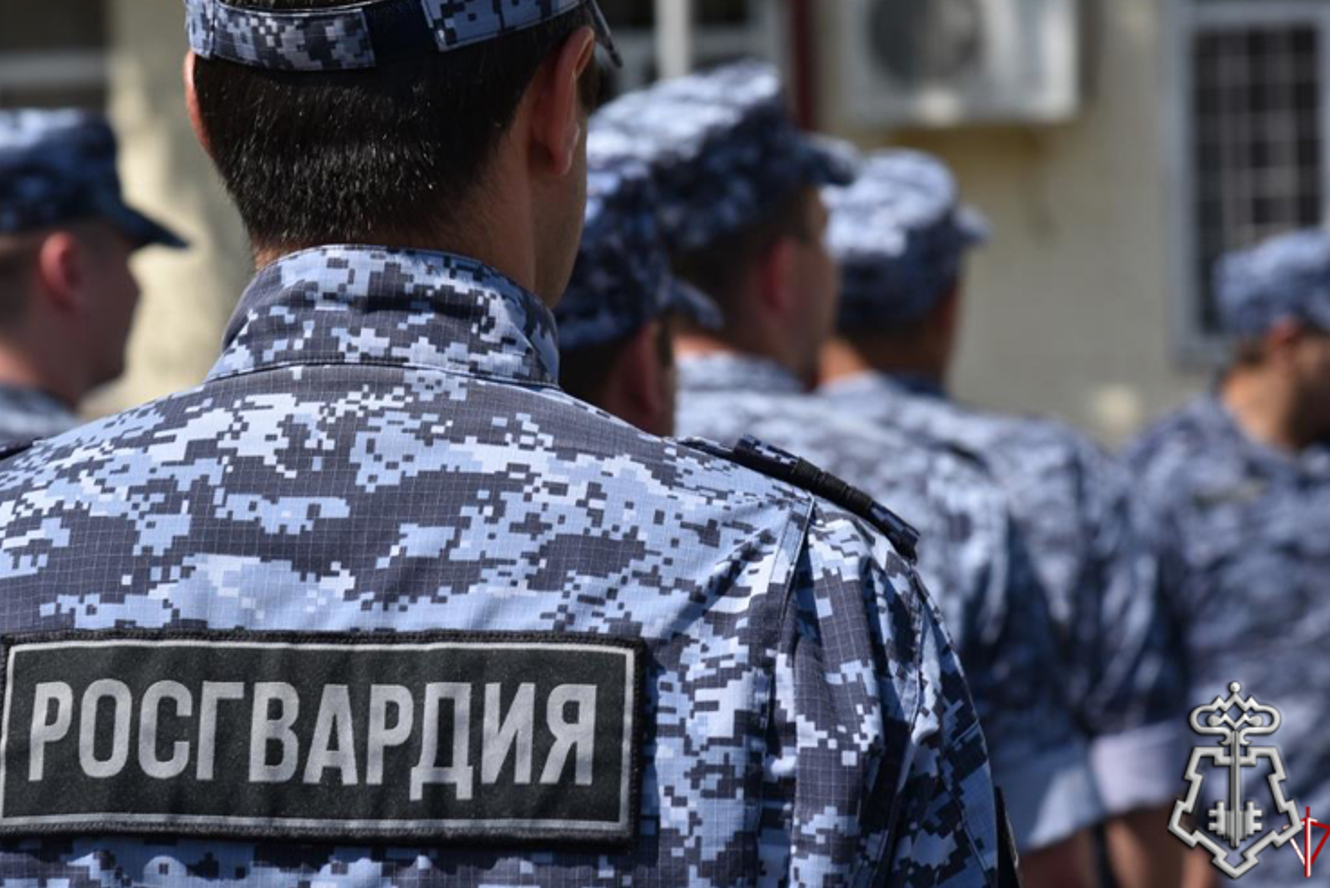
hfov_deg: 16.8
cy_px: 442
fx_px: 4509
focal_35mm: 122
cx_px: 672
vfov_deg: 11.2
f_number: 7.1
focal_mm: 120
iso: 200
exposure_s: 1/800
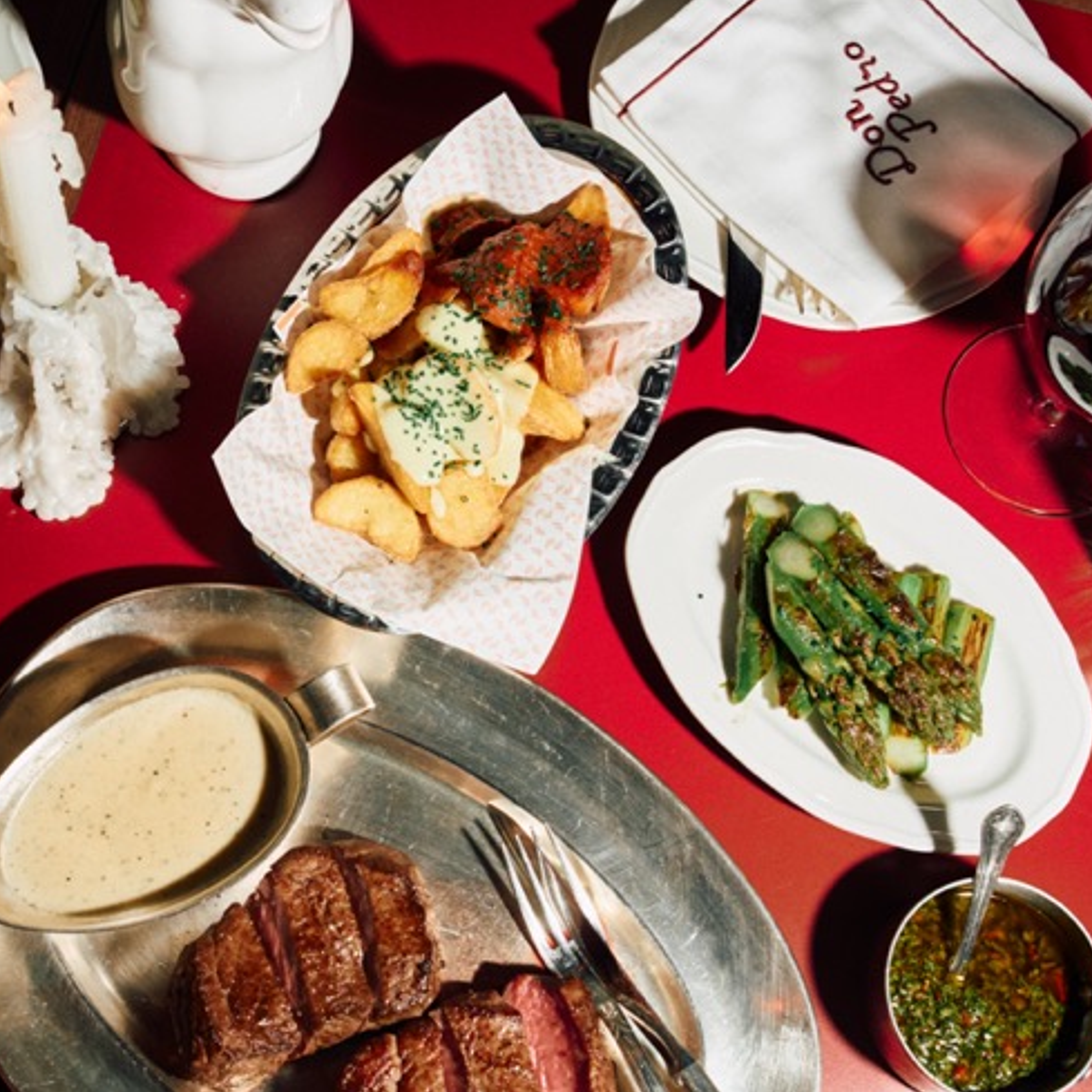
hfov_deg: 31.2
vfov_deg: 31.6
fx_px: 1927
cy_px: 546
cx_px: 301
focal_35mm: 54
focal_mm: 42
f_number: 8
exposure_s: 1/250
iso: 400
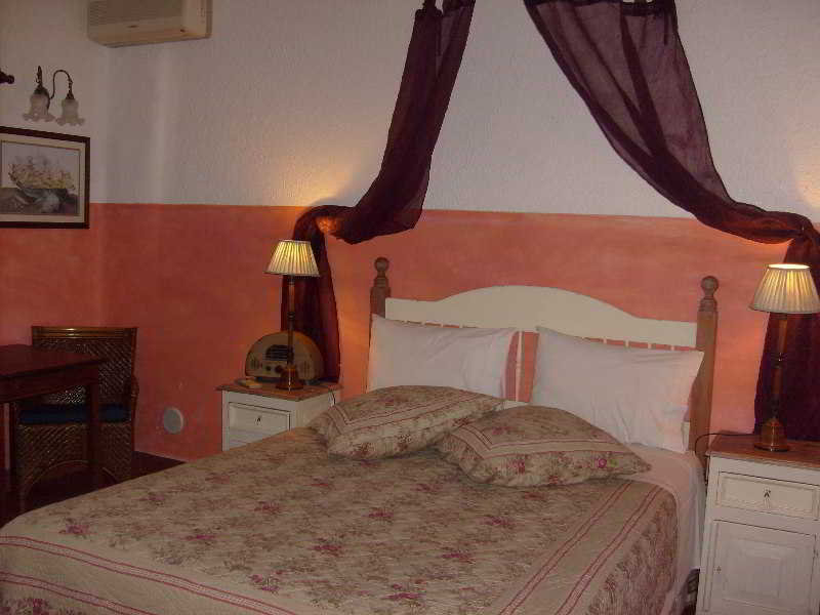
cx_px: 410
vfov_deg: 40.7
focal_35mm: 35
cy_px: 308
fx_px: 829
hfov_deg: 52.6
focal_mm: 5.8
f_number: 2.8
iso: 100
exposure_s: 1/45
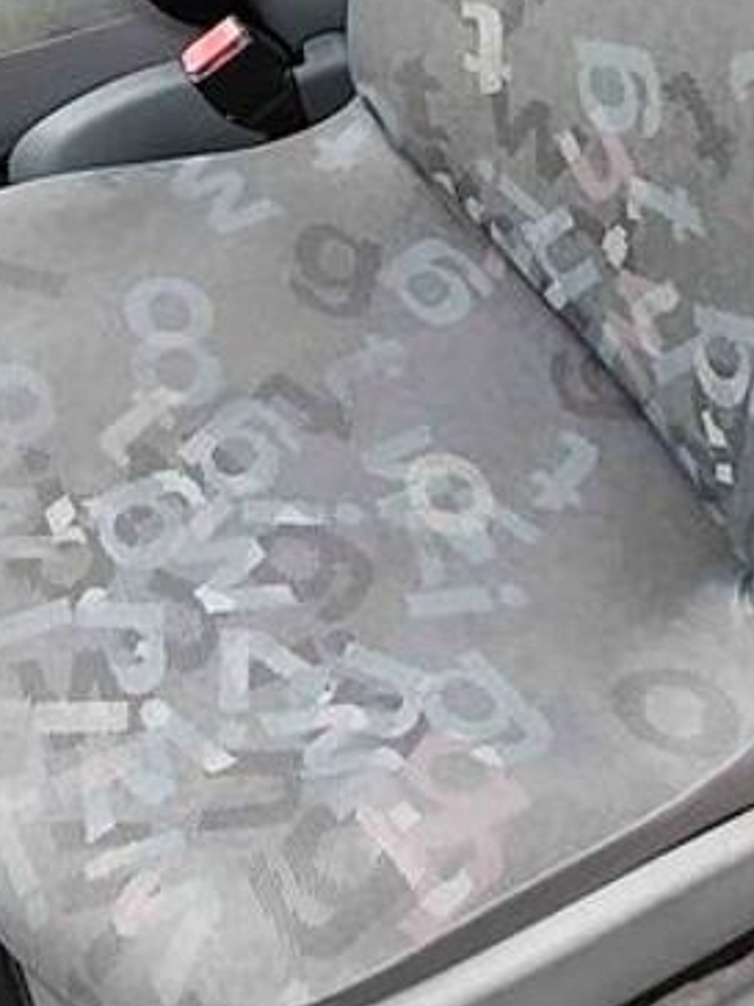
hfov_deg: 26.3
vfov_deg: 32.7
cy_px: 57
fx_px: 1597
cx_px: 215
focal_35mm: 55
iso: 320
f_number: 2.2
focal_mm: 1.67
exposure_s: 1/77.4
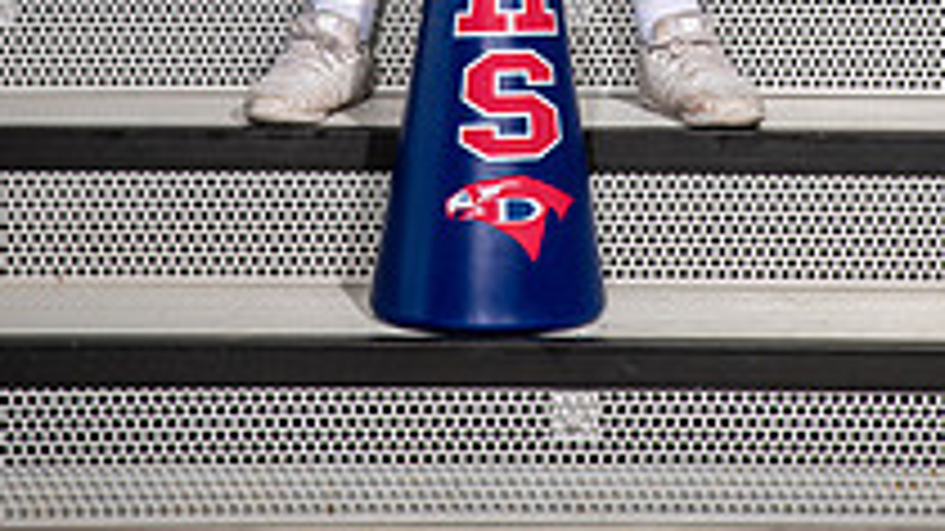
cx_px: 531
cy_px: -477
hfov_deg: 14.7
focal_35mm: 146
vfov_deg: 8.0
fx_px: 3657
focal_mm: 65
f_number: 7.1
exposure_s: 1/320
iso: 200
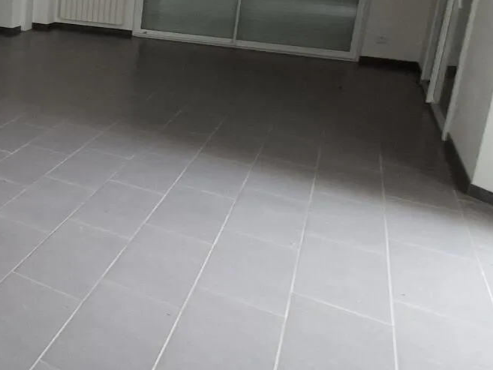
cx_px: -125
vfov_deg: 35.9
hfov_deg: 35.8
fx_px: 541
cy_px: 52
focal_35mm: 38
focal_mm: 1.74
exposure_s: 1/30
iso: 200
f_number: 2.2
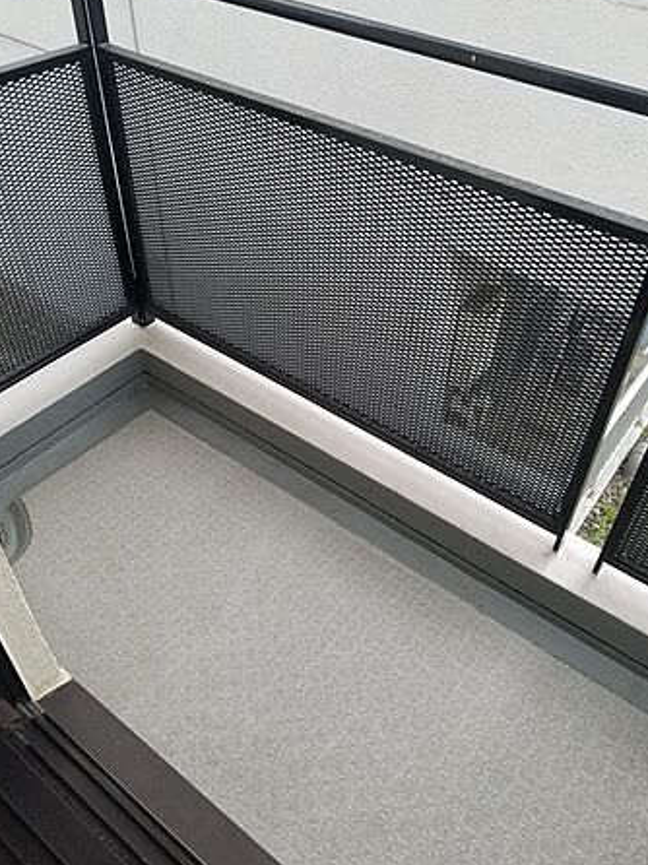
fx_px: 700
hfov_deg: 49.7
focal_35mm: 28
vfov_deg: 63.4
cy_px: 405
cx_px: 328
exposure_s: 1/33
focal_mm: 4.25
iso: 160
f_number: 1.7
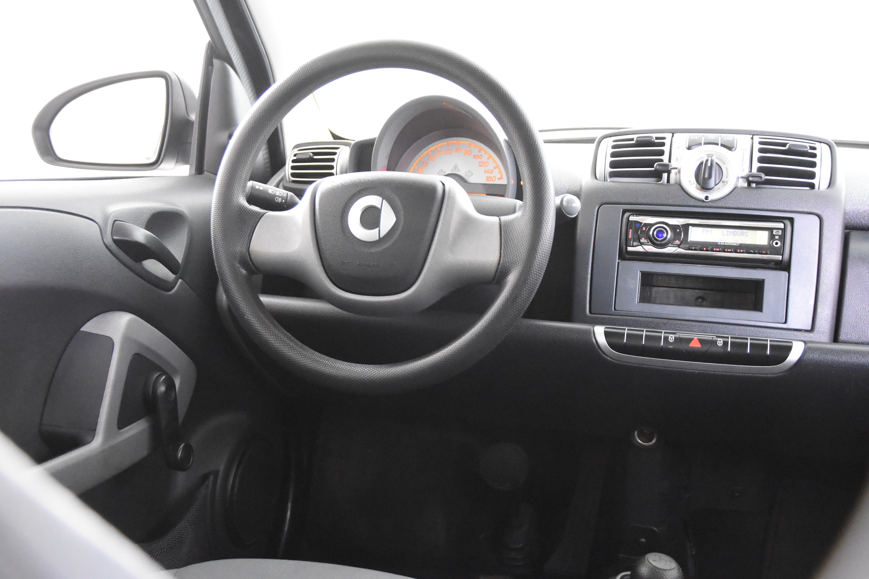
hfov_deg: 46.4
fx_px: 1014
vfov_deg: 31.9
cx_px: 434
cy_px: 290
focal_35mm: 42
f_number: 3.2
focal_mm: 28
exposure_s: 1/50
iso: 9000
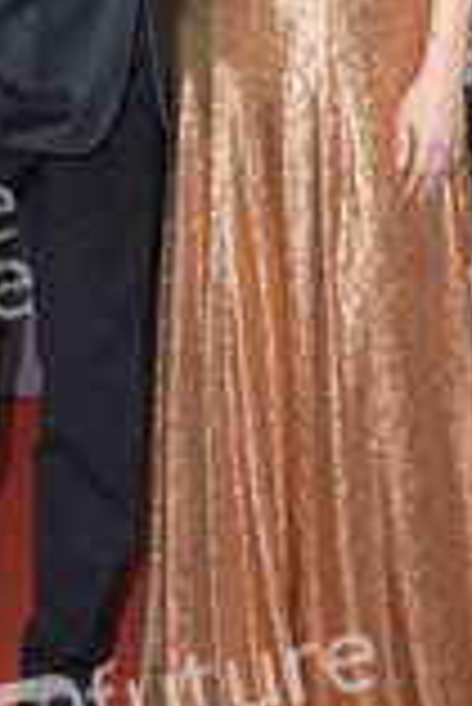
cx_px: 292
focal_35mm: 122
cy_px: 67
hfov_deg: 11.3
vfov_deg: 16.5
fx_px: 2394
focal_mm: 48
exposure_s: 1/250
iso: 640
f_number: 6.3
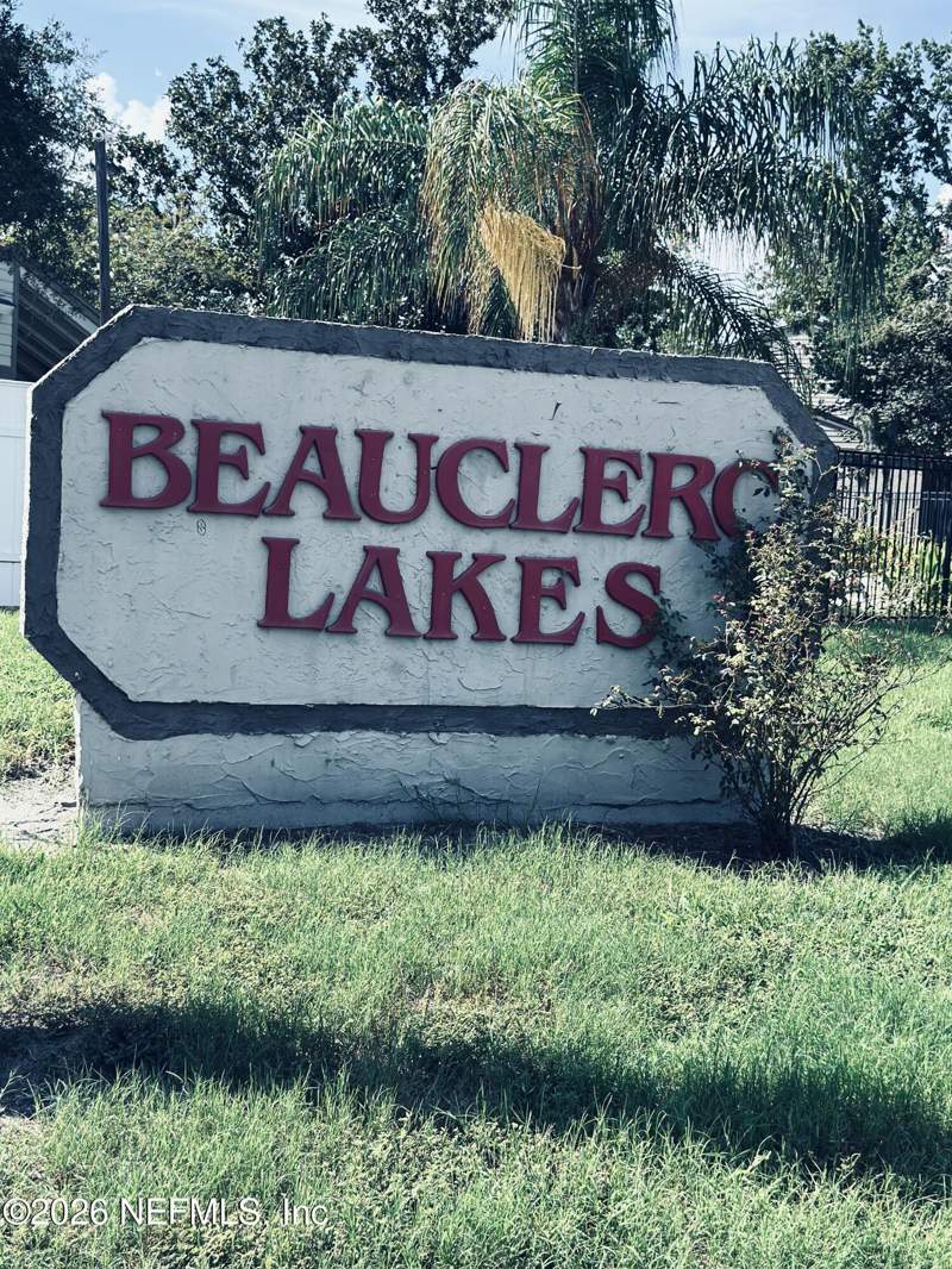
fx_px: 1649
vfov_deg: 42.1
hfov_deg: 32.2
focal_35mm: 45
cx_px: 476
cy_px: 634
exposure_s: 1/1965
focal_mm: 6.76
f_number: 1.78
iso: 100
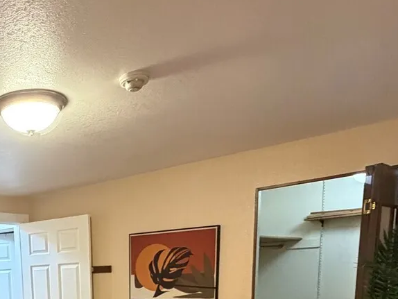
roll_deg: +3.3
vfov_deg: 31.3
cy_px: 354
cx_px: 37
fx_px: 449
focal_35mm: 39
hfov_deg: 43.5
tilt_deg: -10.5
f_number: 2.2
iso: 500
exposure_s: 1/60
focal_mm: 2.22
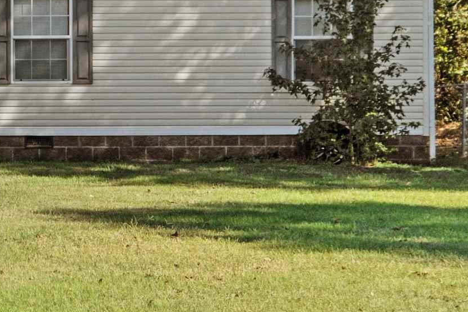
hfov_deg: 15.8
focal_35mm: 114
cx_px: -322
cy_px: 74
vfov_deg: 12.0
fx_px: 1482
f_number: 6.4
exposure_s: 1/500
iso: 800
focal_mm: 20.9
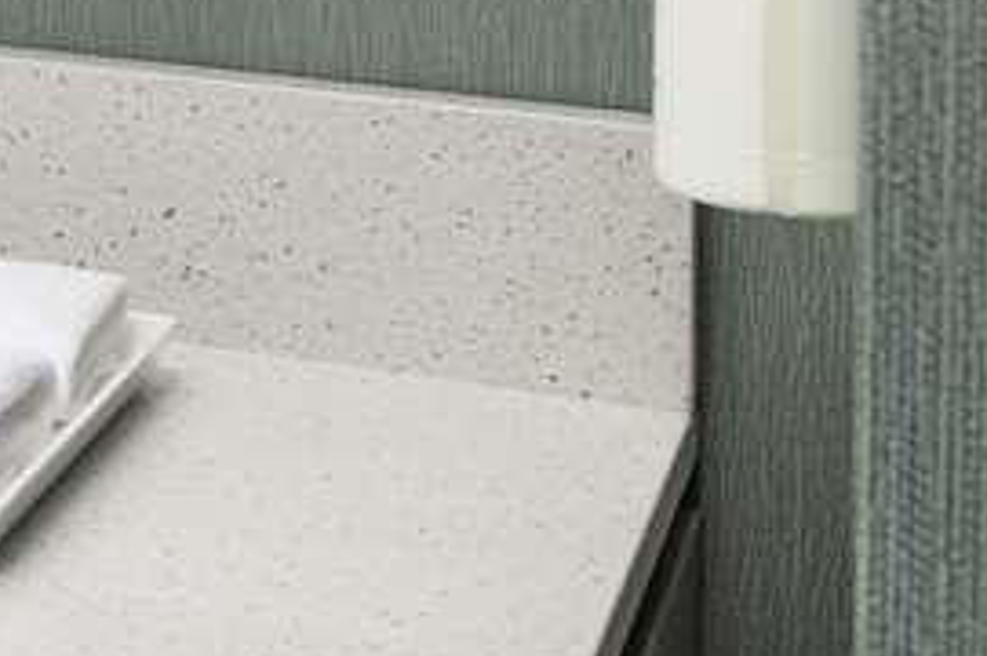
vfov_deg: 9.9
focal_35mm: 133
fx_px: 3642
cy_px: -361
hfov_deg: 12.3
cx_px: -1366
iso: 50
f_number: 11
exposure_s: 1.3
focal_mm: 24
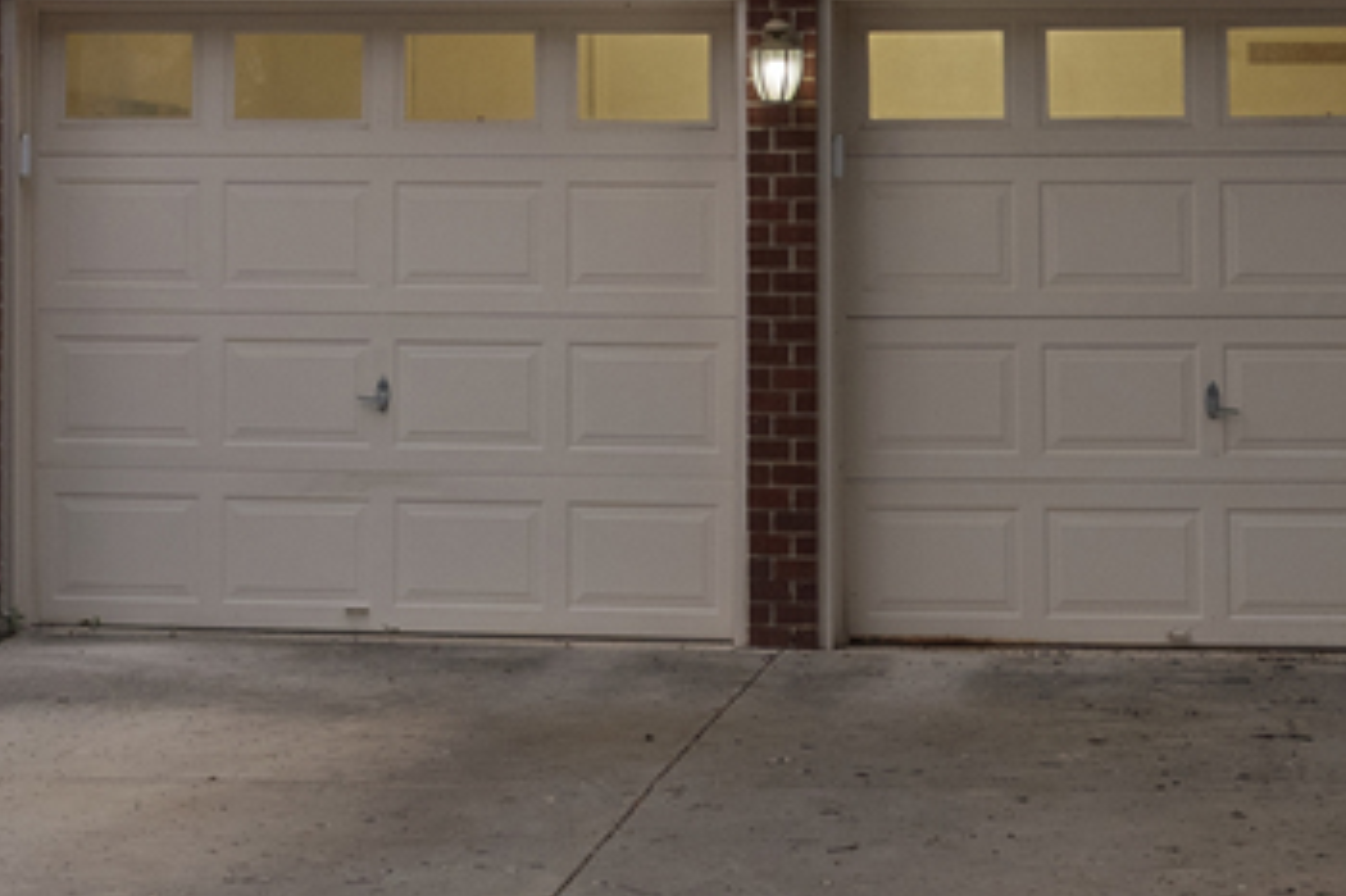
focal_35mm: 162
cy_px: -231
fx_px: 6054
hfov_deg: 12.5
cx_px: 4
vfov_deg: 8.4
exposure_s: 1/5
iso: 800
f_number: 8
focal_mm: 35
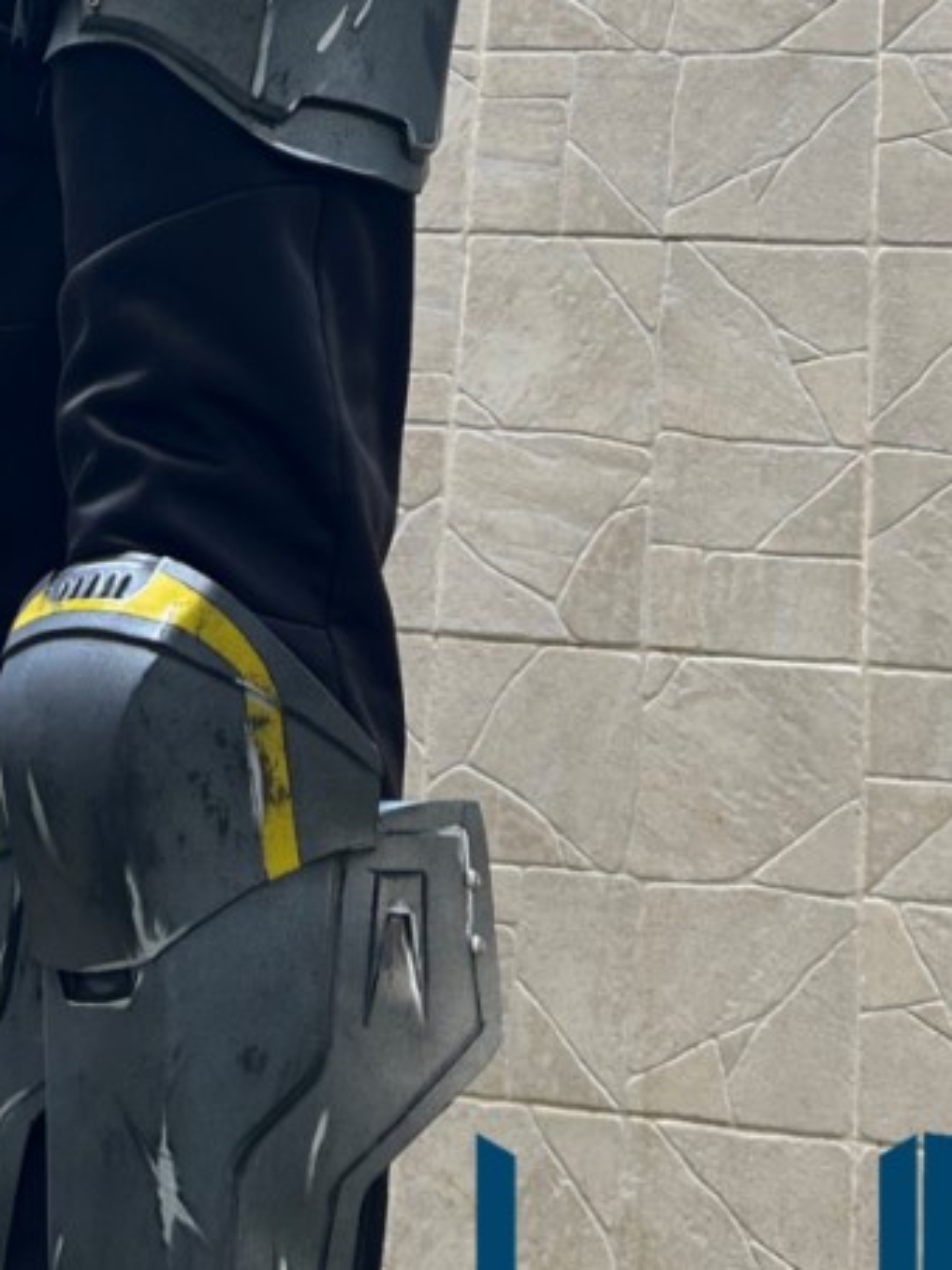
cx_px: 286
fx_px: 2530
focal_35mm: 69
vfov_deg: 26.9
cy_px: 48
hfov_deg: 21.2
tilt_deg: +20.1
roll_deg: -5.2
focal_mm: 5.7
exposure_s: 1/121
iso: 80
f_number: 1.5
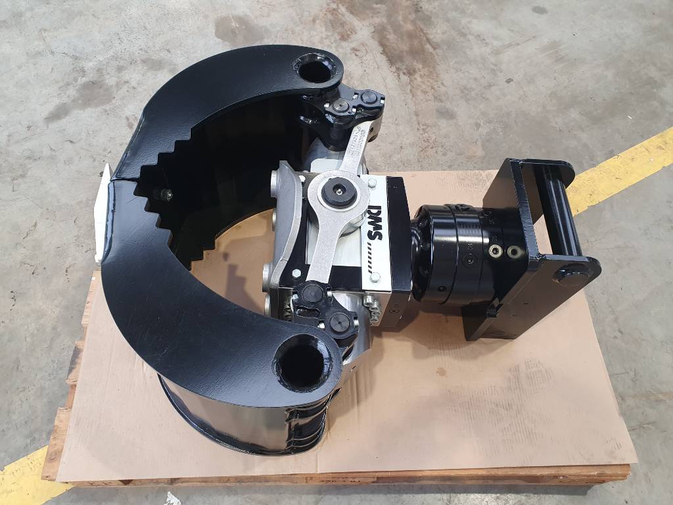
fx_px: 505
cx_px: 336
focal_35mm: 26
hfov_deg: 67.3
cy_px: 252
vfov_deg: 53.1
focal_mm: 4.32
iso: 125
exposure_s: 1/100
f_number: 2.4
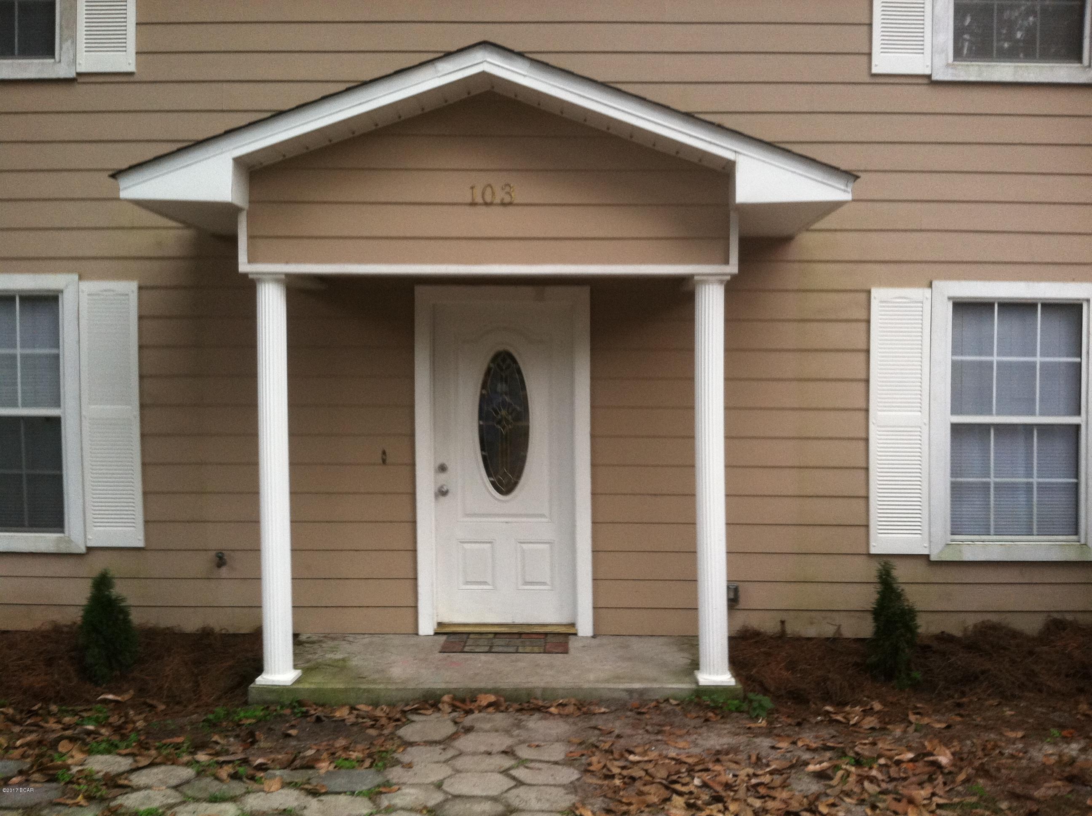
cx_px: 546
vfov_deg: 40.6
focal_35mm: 35
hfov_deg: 52.7
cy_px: 408
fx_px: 1102
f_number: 2.8
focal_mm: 3.85
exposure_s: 1/120
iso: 125
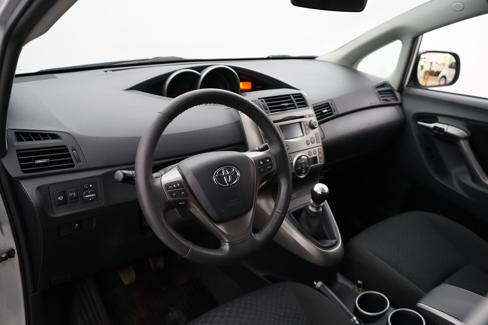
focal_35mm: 28
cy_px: 162
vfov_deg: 46.4
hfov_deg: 65.5
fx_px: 380
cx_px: 244
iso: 6400
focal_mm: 28
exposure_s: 1/160
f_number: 3.5
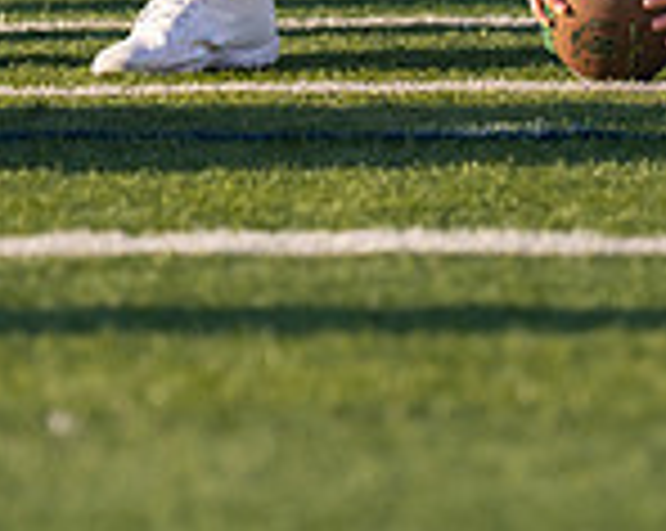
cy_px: -350
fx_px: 12972
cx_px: 682
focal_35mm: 659
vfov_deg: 2.3
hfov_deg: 2.9
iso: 320
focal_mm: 131
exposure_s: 1/3200
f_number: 2.8
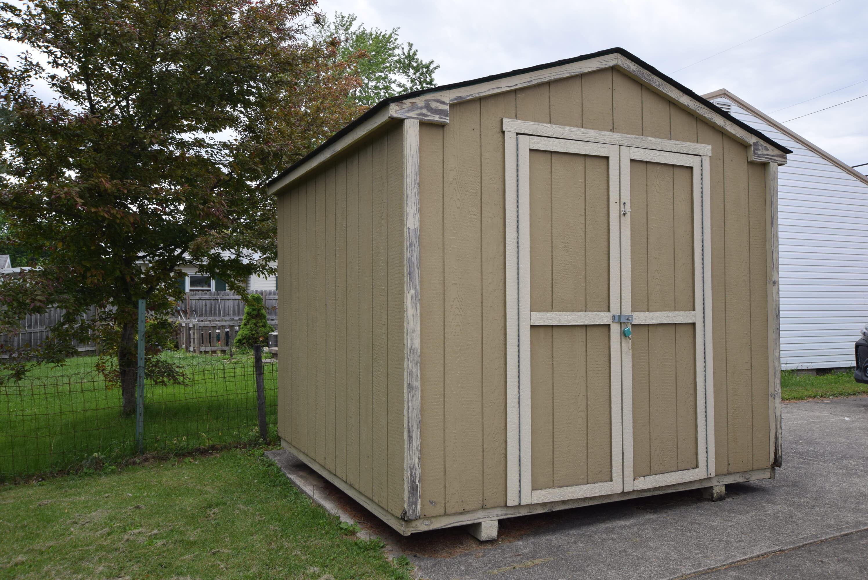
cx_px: 434
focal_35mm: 30
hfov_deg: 61.9
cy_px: 290
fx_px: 724
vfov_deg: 43.7
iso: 250
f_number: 8
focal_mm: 20
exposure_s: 1/250
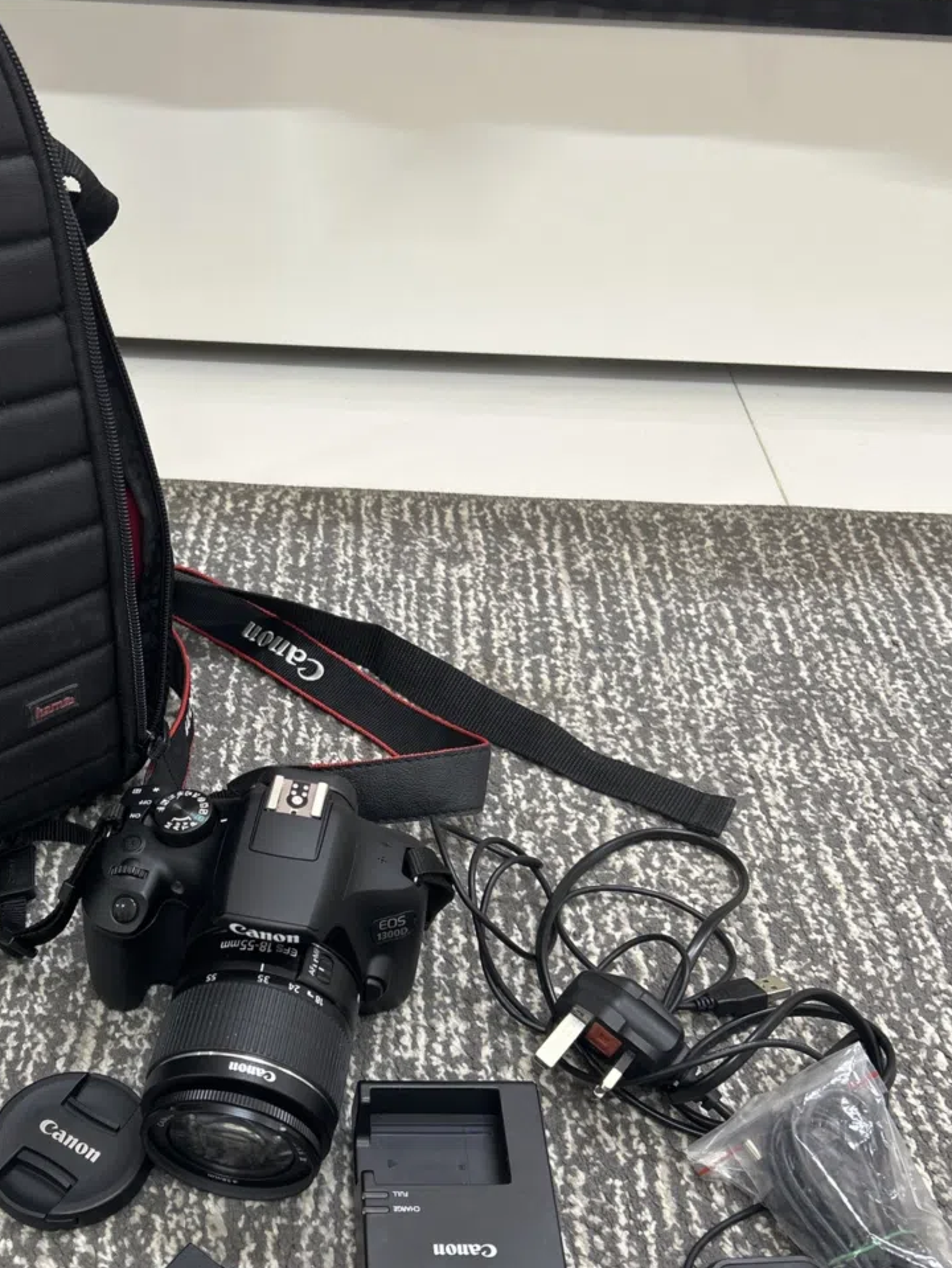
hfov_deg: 38.3
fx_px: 1356
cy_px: 745
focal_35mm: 37
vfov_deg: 49.9
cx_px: 329
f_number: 1.5
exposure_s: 1/50
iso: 125
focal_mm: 5.7
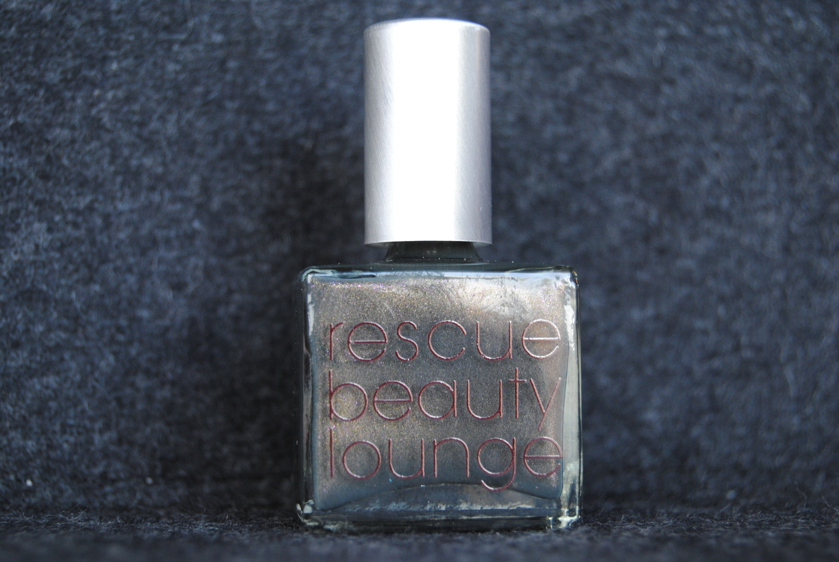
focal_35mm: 82
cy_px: 281
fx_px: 1925
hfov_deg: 24.6
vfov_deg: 16.6
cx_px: 420
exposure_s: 1/13
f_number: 5.6
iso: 400
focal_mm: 55
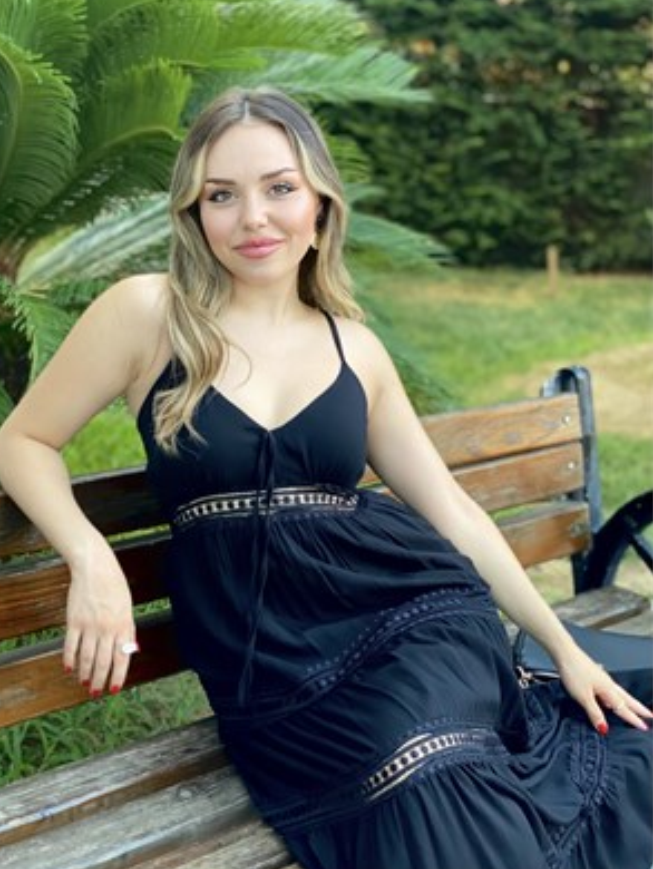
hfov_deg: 26.6
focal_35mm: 55
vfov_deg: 34.9
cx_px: 310
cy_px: 429
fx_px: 1382
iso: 125
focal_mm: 6
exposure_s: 1/122
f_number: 2
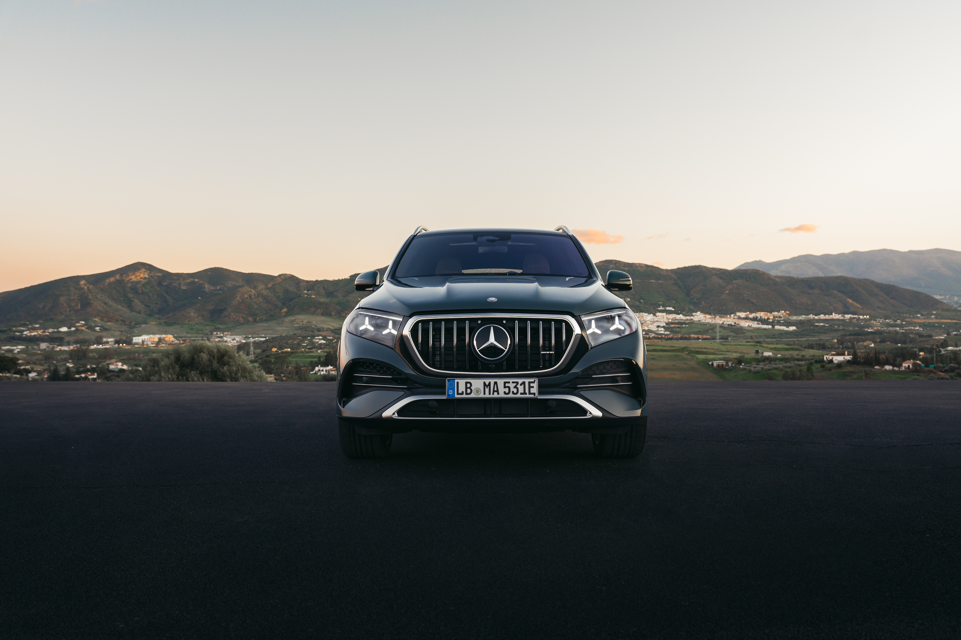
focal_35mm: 32
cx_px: 491
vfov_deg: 41.1
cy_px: 330
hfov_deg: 58.7
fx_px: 854
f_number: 4
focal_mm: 31
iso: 200
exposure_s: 1/60
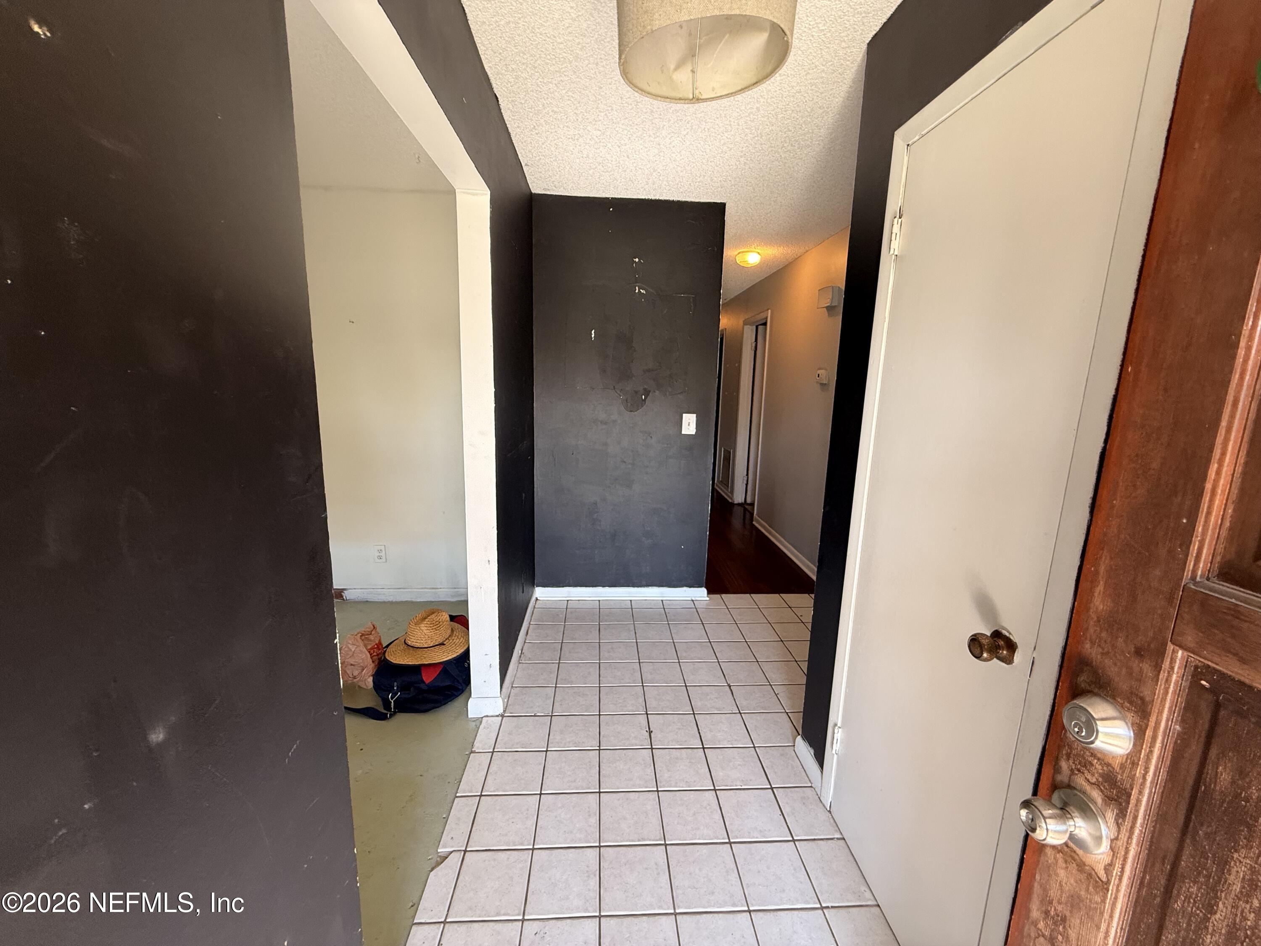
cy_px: 473
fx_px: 510
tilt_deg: -9.4
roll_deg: -1.9
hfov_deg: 102.1
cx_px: 630
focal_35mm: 14
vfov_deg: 85.7
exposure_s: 1/99
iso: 160
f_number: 2.2
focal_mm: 2.22
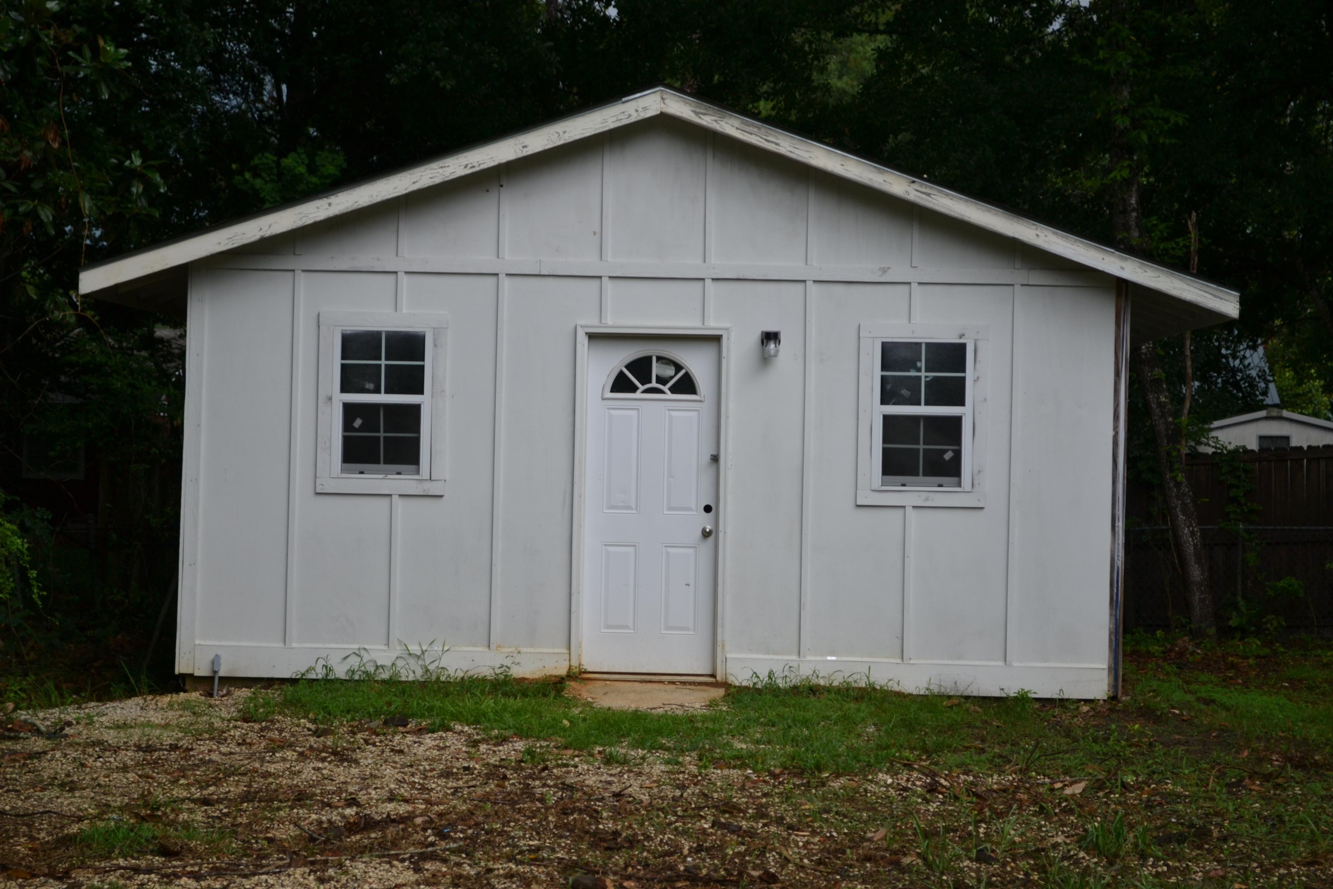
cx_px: 666
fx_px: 2777
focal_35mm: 75
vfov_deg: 18.2
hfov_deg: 27.0
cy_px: 444
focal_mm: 50
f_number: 5.6
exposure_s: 1/125
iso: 140
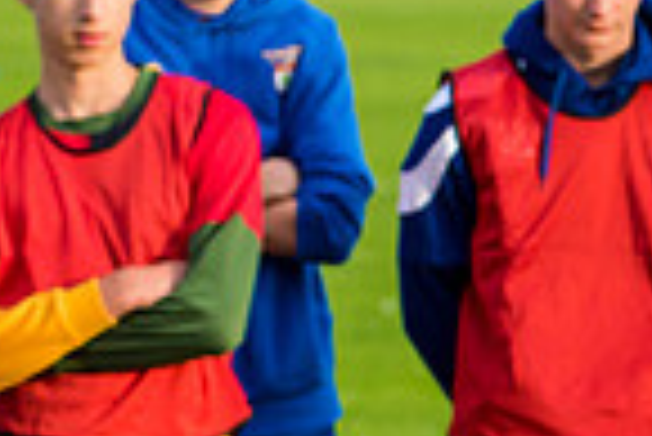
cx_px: 1237
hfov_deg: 4.5
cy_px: 299
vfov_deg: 3.1
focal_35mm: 448
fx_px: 8122
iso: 640
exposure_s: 1/500
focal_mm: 112
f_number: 5
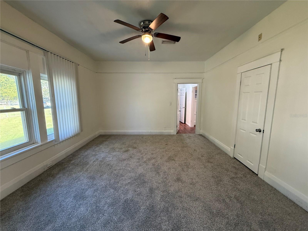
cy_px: 116
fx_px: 125
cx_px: 154
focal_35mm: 14
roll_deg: +0.7
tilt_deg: -6.3
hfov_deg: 102.1
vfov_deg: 85.7
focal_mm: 2.22
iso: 250
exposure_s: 1/60
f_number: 2.2
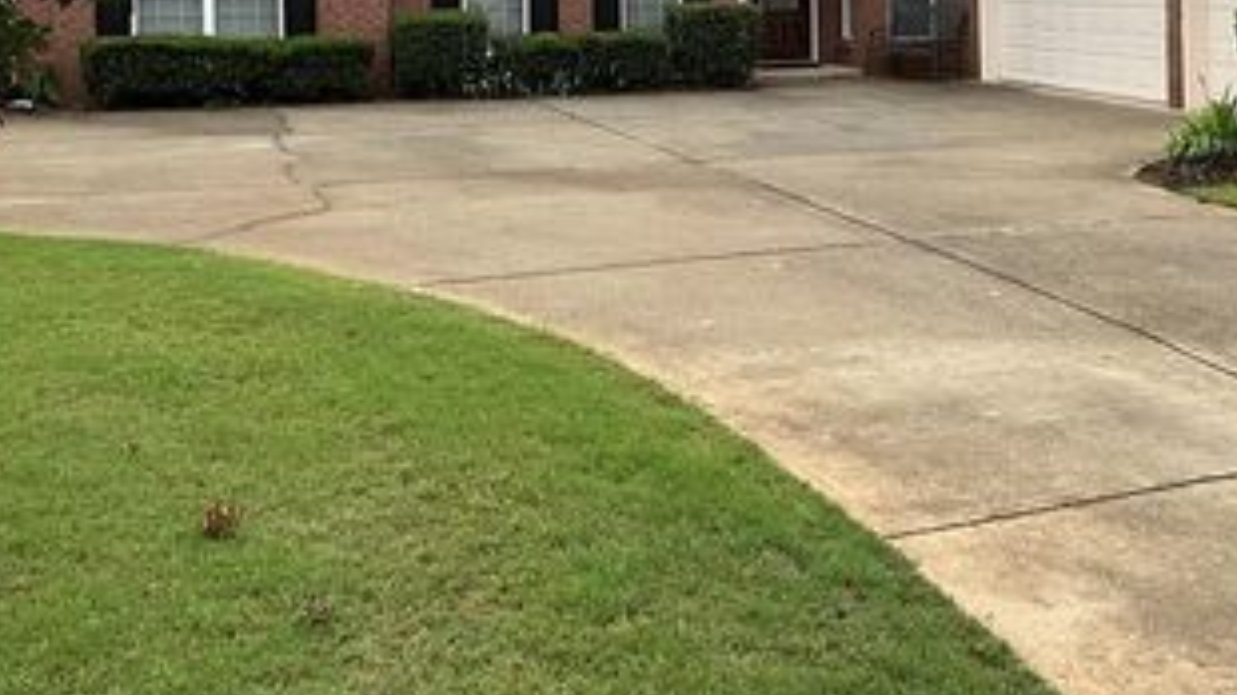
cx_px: 882
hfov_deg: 39.8
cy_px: 6
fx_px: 1672
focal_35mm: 51
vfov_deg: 22.6
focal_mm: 3
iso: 25
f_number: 1.8
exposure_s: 1/1121
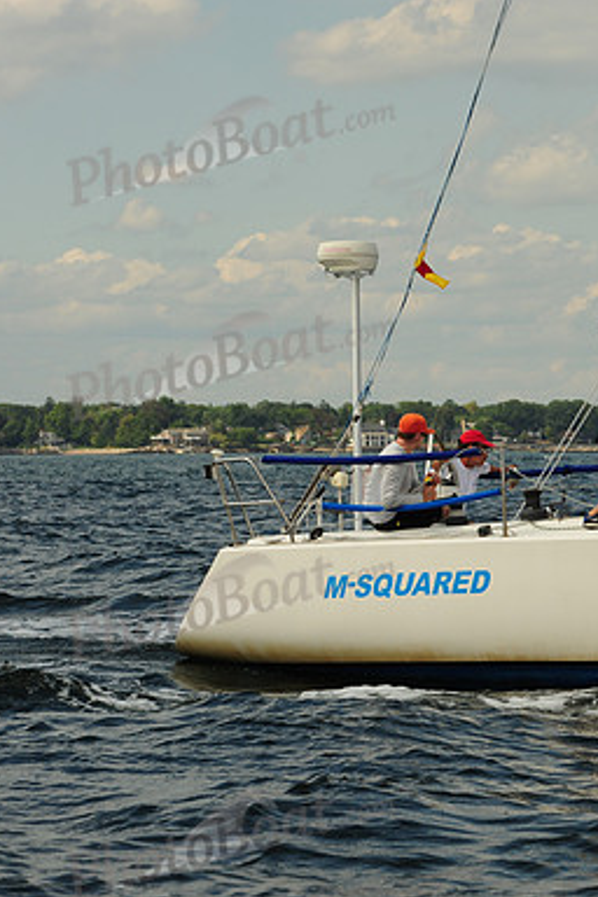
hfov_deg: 8.9
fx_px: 3837
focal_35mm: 154
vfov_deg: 13.3
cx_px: 516
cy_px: 448
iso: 320
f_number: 8
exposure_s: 1/1250
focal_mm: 102
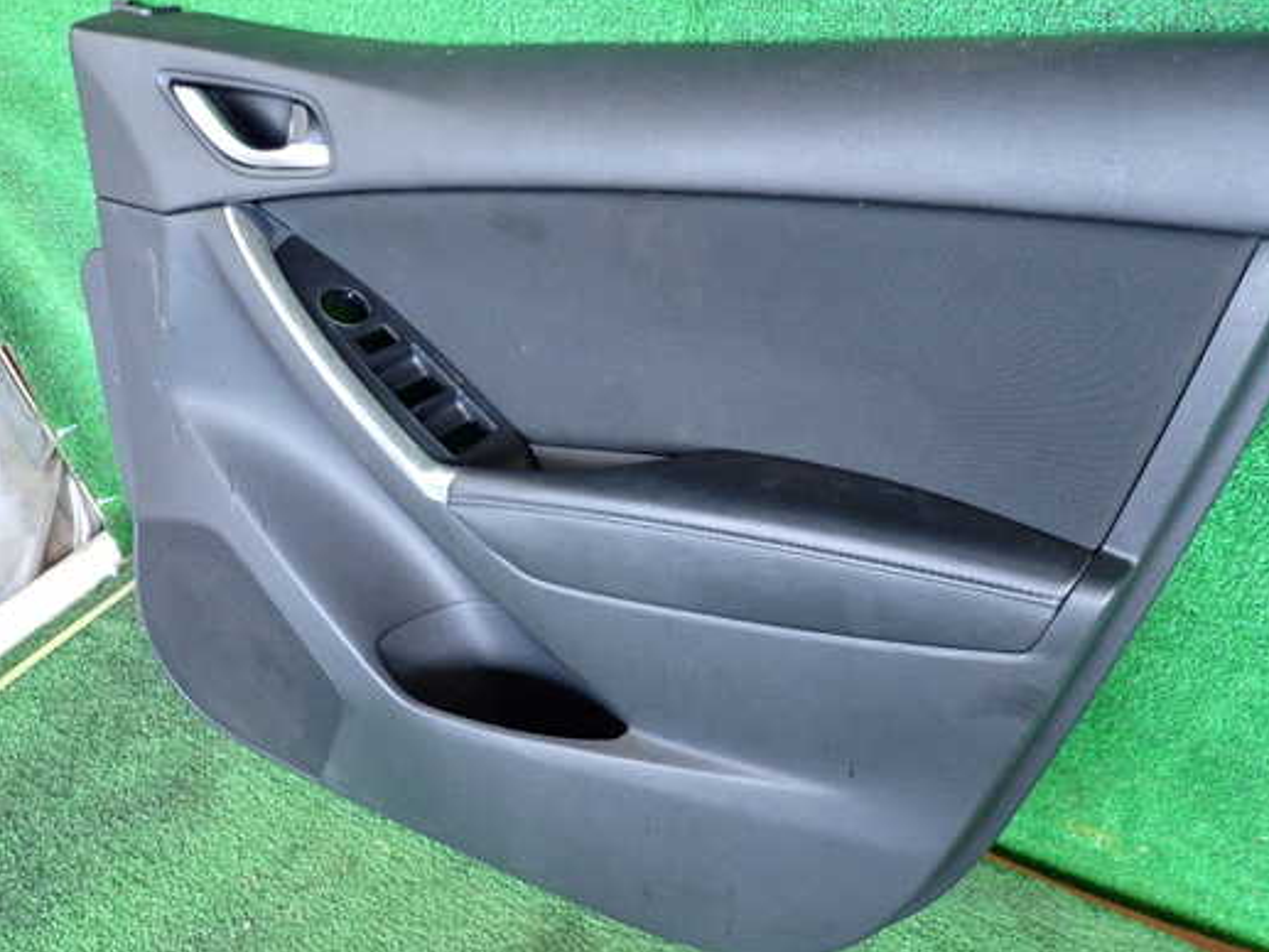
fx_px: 1063
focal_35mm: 29
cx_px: 731
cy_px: 486
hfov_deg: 61.3
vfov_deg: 48.2
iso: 640
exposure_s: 1/125
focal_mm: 4.5
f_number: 2
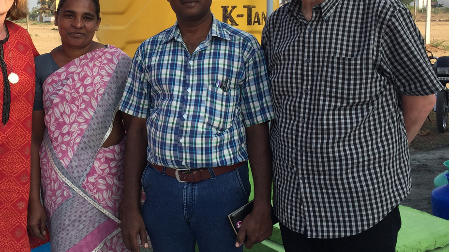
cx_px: 164
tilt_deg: -5.3
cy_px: 79
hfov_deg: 41.7
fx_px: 583
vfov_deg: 24.3
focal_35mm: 49
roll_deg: -0.6
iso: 32
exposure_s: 1/1041
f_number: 2.2
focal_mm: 4.15
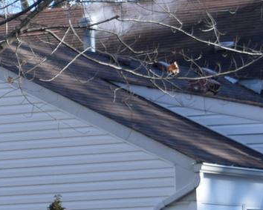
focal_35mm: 293
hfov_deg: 6.4
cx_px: -222
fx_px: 2280
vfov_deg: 5.2
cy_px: 382
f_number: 8
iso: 200
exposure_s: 1/250
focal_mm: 36
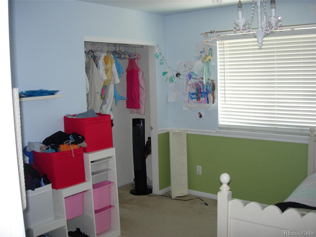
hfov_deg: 49.0
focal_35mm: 38
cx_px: 158
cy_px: 118
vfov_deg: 37.7
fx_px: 347
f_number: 2.8
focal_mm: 7.8
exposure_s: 1/32
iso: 79
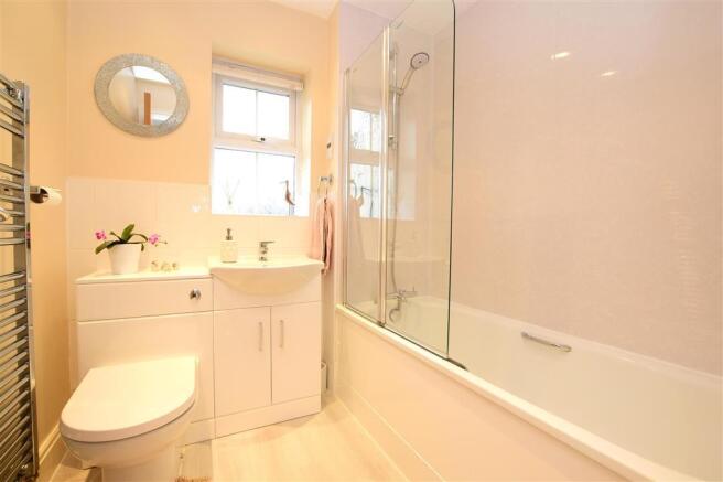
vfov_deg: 77.3
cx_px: 362
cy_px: 241
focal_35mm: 15
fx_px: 301
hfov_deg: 100.4
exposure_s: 1/20
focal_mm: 10
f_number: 8
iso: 400
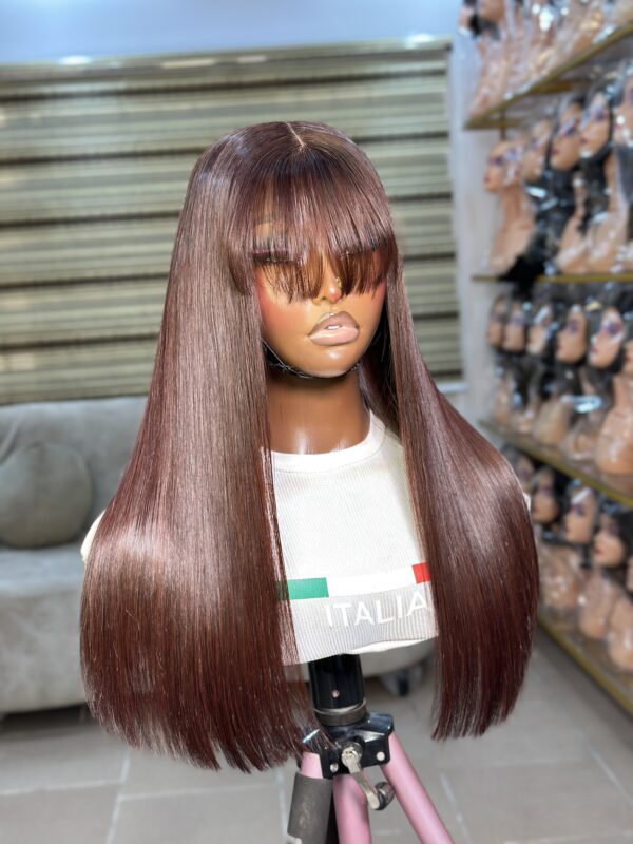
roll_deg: +4.2
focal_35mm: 48
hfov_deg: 30.3
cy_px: 422
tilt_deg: -7.0
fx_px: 1170
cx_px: 316
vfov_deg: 39.7
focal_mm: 6.86
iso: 64
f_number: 1.78
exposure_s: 1/113
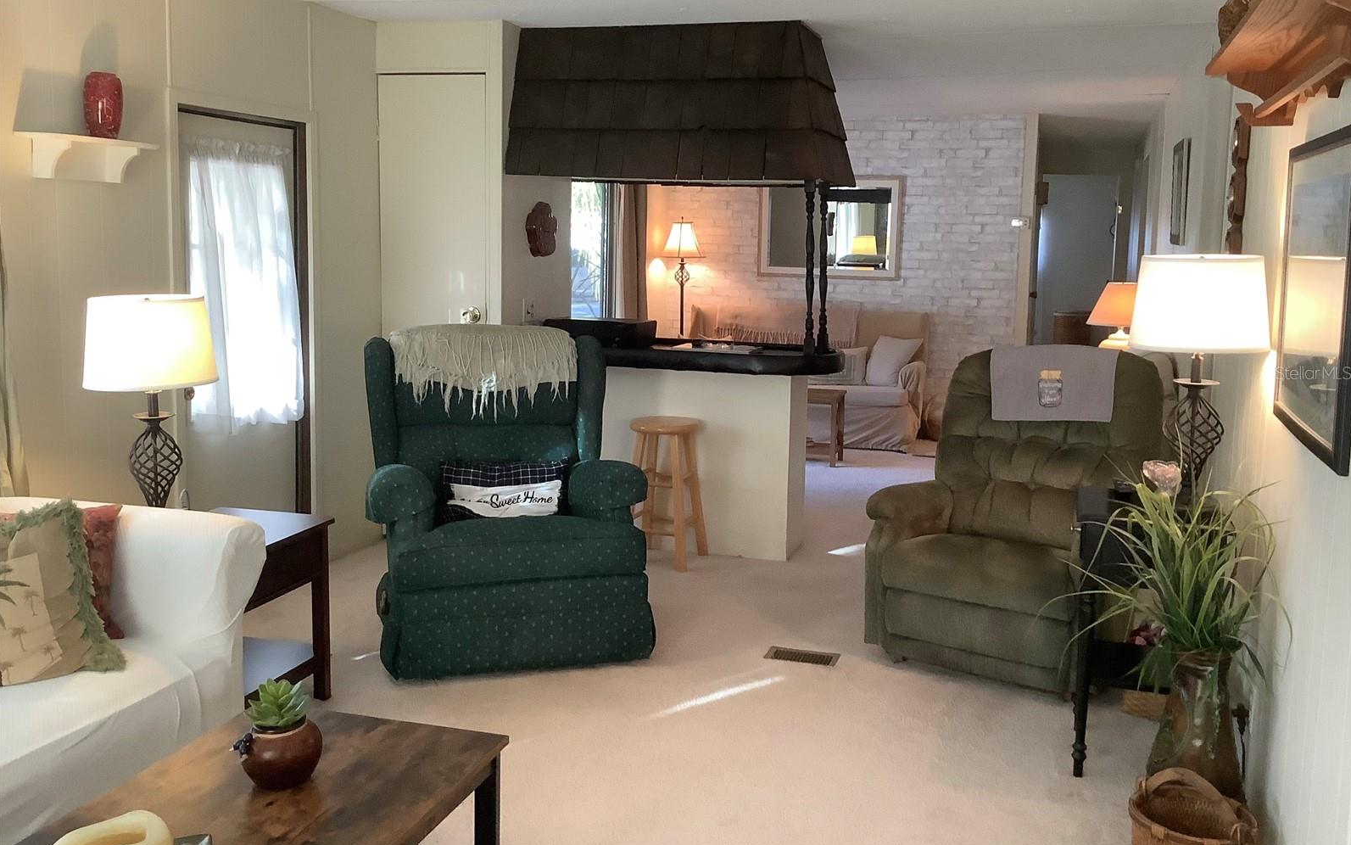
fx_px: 1215
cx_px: 677
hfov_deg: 58.1
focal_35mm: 33
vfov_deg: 38.3
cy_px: 372
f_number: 2.4
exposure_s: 1/60
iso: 250
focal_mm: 3.3
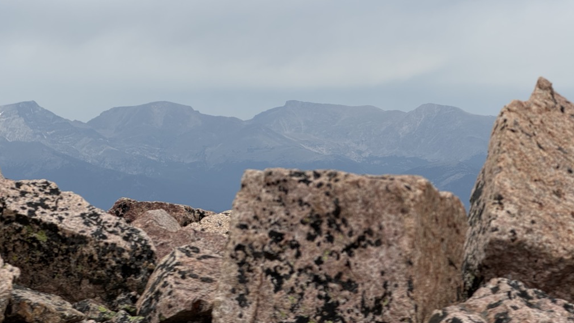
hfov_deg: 19.5
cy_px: 108
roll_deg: +0.7
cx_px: 286
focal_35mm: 110
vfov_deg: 11.0
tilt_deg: +0.4
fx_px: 1674
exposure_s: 1/830
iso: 20
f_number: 2.8
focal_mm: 16.89
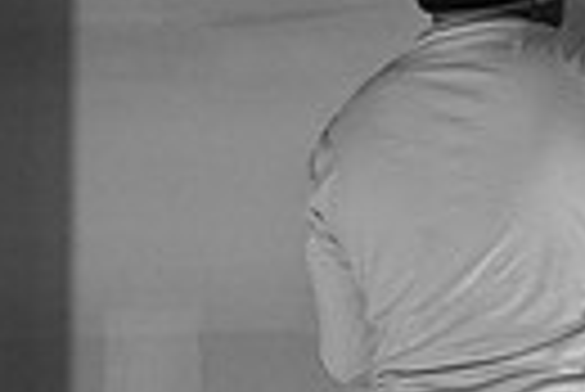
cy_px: 505
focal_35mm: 672
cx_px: 1179
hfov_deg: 3.0
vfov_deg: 2.1
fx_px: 10932
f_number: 3.5
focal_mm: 150
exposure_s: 1/400
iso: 5000
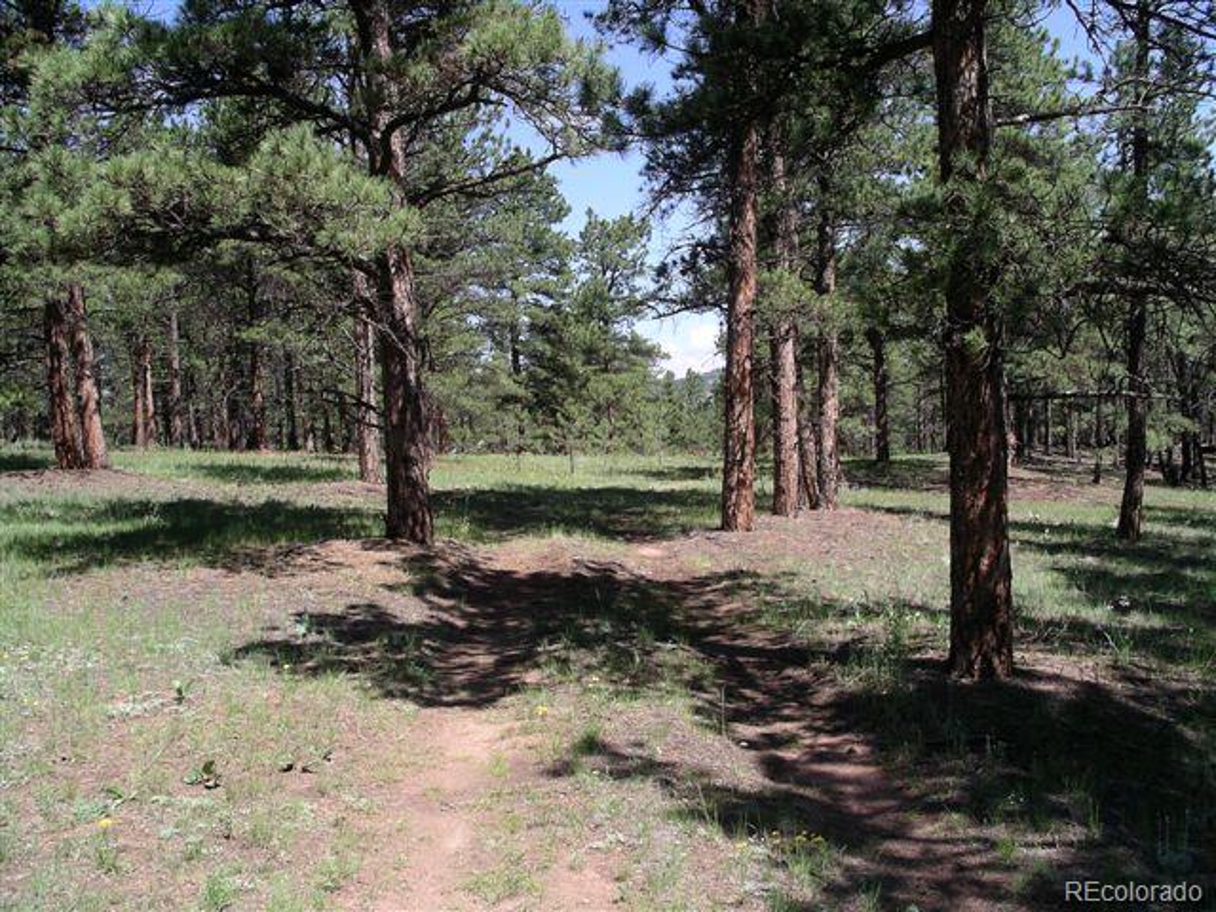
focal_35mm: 37
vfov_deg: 38.7
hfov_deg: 50.1
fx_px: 1300
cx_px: 608
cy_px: 456
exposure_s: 1/320
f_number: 4.3
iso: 64
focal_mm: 7.8
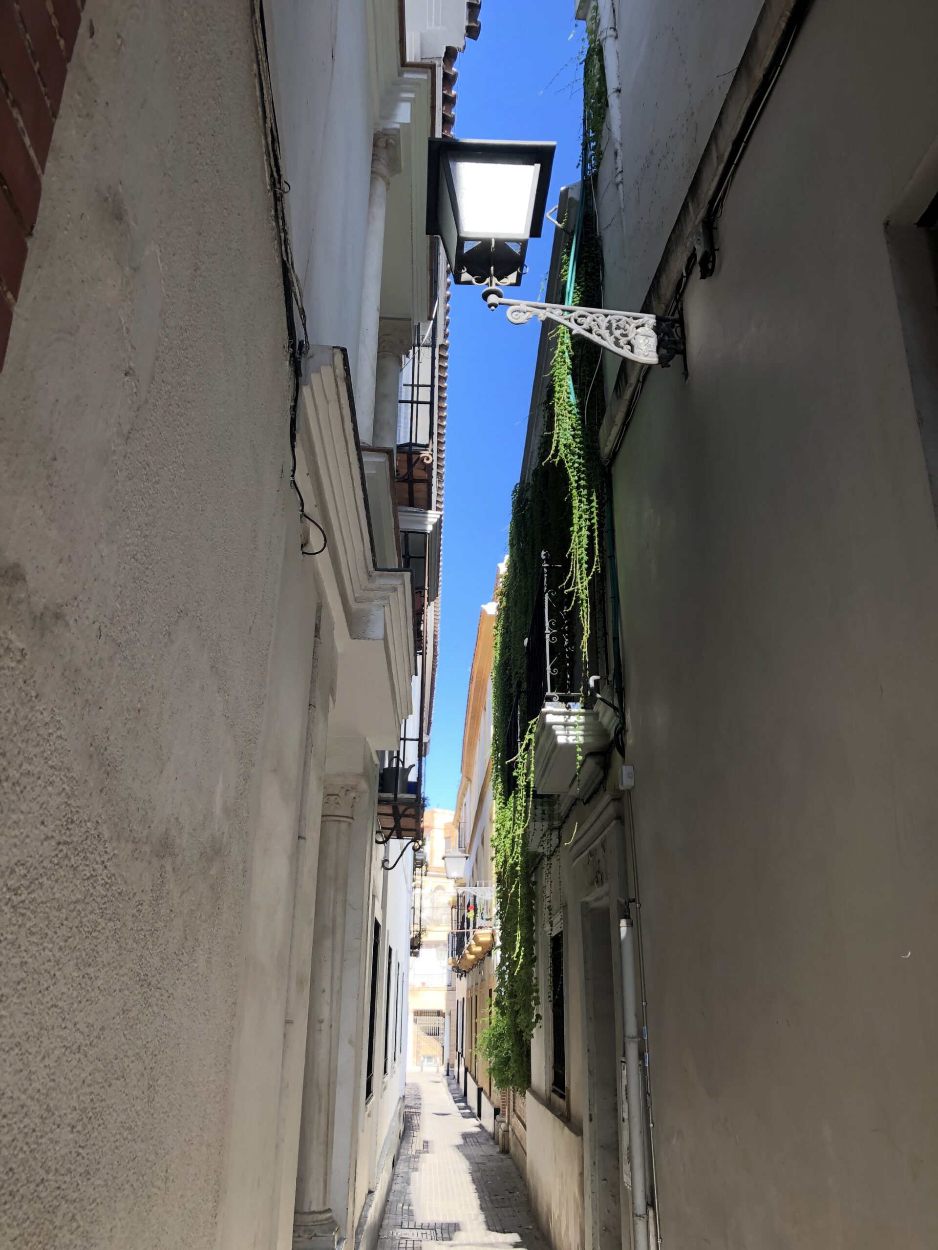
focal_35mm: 28
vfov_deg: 63.4
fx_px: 1012
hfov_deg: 49.7
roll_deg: +0.2
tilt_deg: +21.7
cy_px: 625
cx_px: 469
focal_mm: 3.99
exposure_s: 1/185
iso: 20
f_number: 1.8
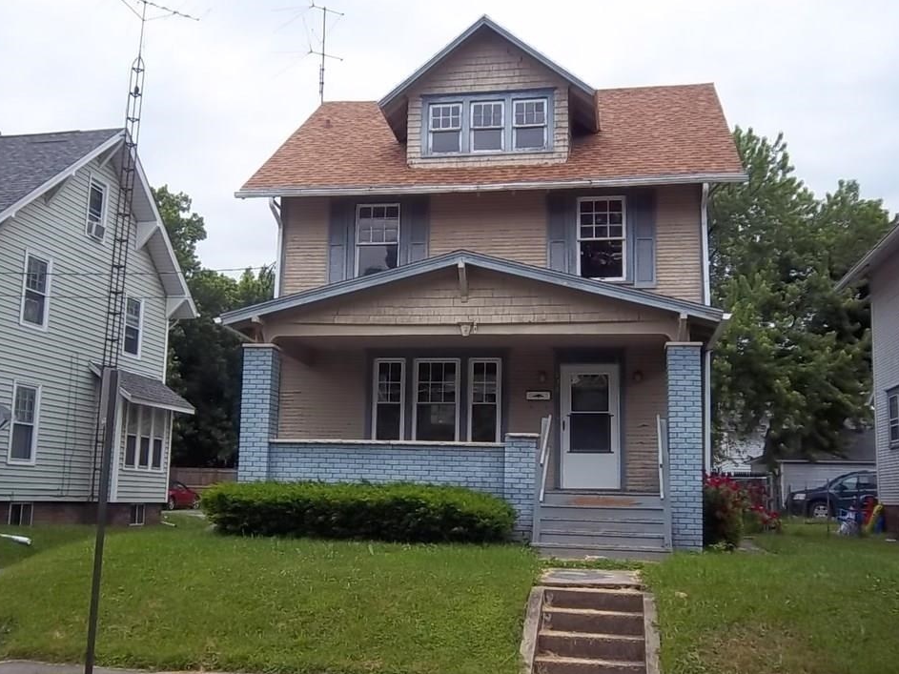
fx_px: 987
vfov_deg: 37.7
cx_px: 431
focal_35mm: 38
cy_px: 341
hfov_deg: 49.0
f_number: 3.86
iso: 64
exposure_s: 1/160
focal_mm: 6.17
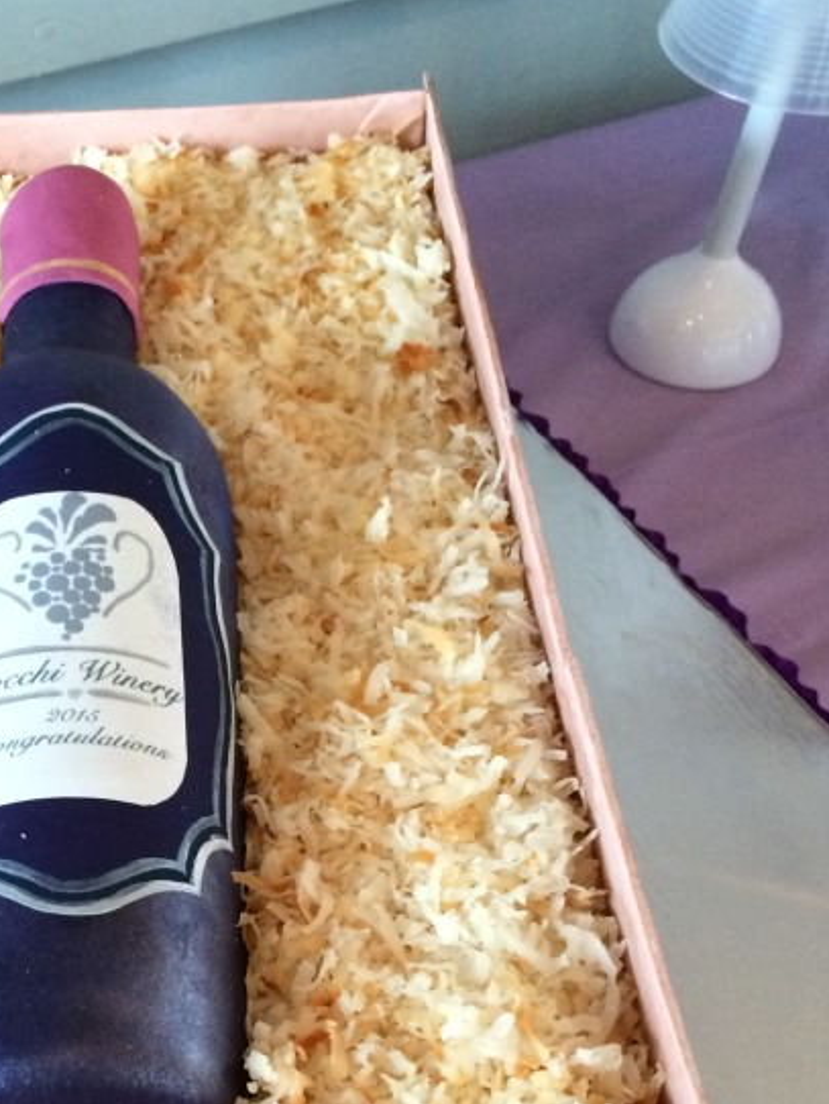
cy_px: 886
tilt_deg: -48.9
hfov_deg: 24.8
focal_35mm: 57
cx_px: 51
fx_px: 1819
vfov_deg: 32.8
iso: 320
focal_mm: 4.15
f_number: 2.2
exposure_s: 1/17
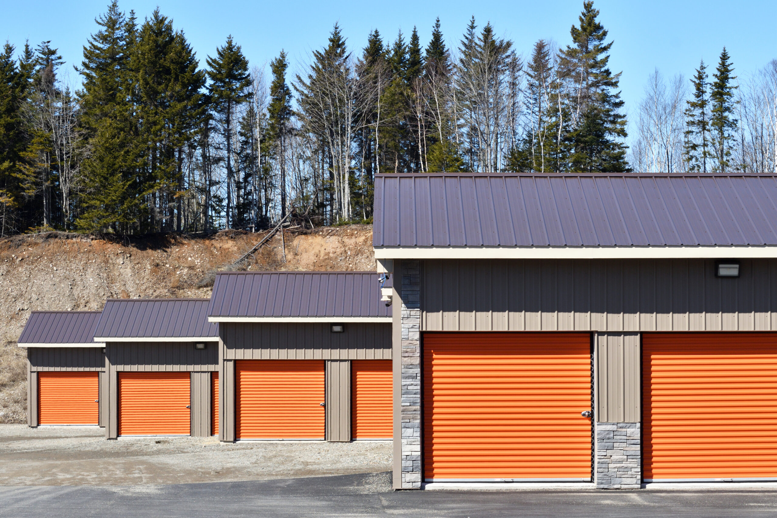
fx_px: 2266
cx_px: 388
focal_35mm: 105
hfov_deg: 19.5
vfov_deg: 13.0
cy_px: 259
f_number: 7.1
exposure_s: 1/1000
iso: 200
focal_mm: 70
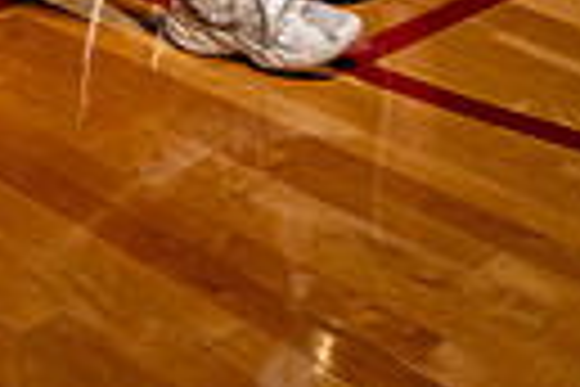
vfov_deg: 12.0
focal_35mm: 84
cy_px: -621
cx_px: -49
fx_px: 1353
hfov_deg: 22.9
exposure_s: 1/250
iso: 100
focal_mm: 24
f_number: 8
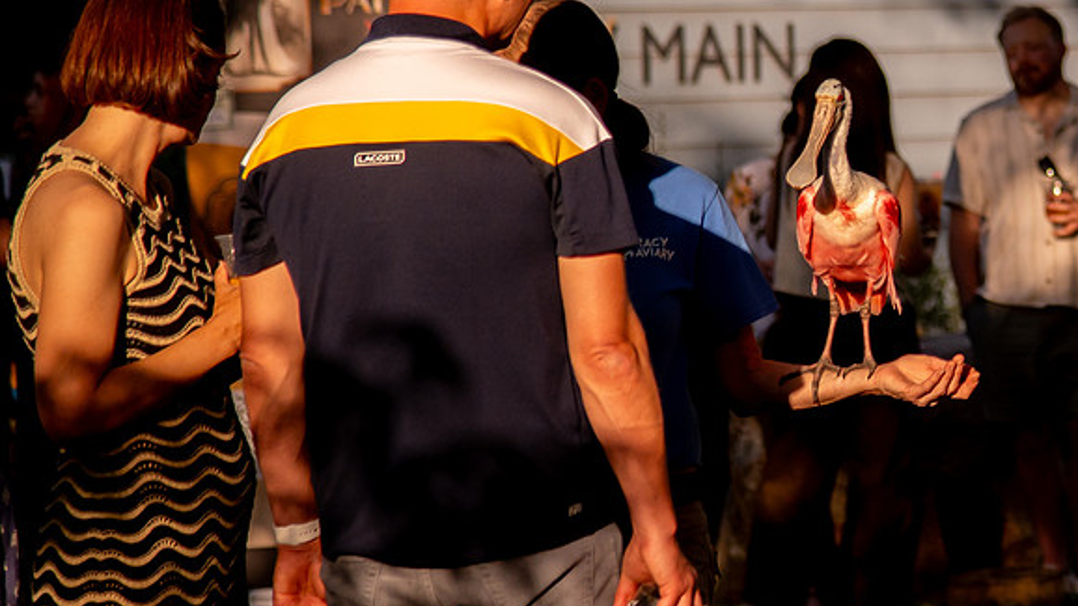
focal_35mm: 254
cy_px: 237
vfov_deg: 4.8
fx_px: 7260
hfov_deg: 8.4
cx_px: 1086
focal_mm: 105
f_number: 4
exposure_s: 1/8000
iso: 1000
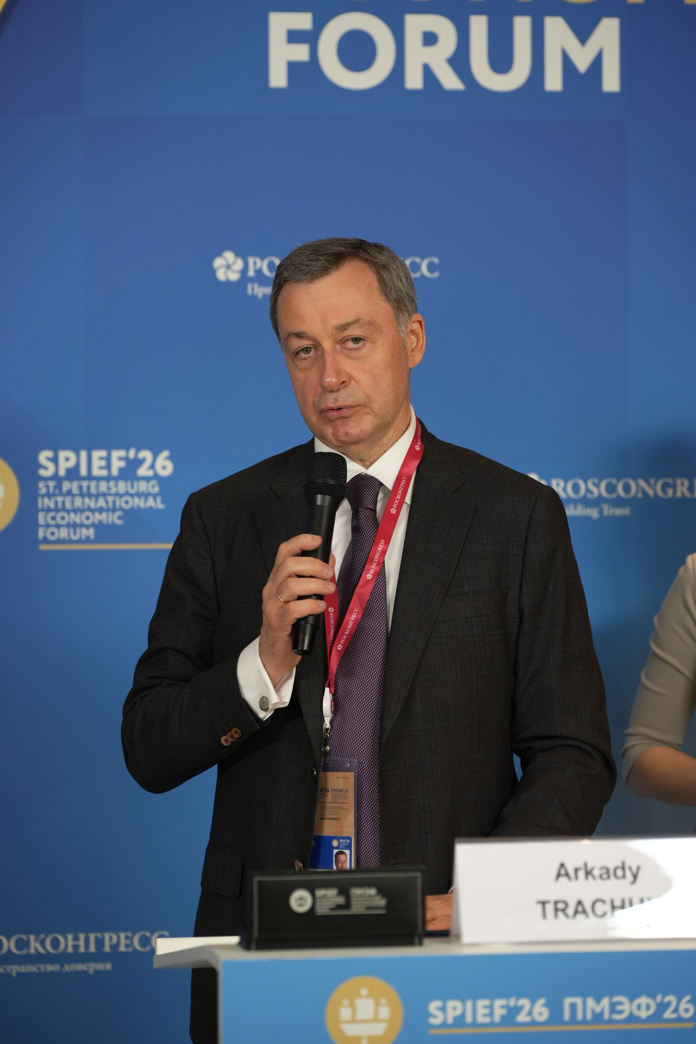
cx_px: 348
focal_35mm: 135
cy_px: 522
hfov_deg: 10.2
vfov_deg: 15.2
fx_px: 3915
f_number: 4
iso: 1600
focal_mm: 135
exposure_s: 1/200
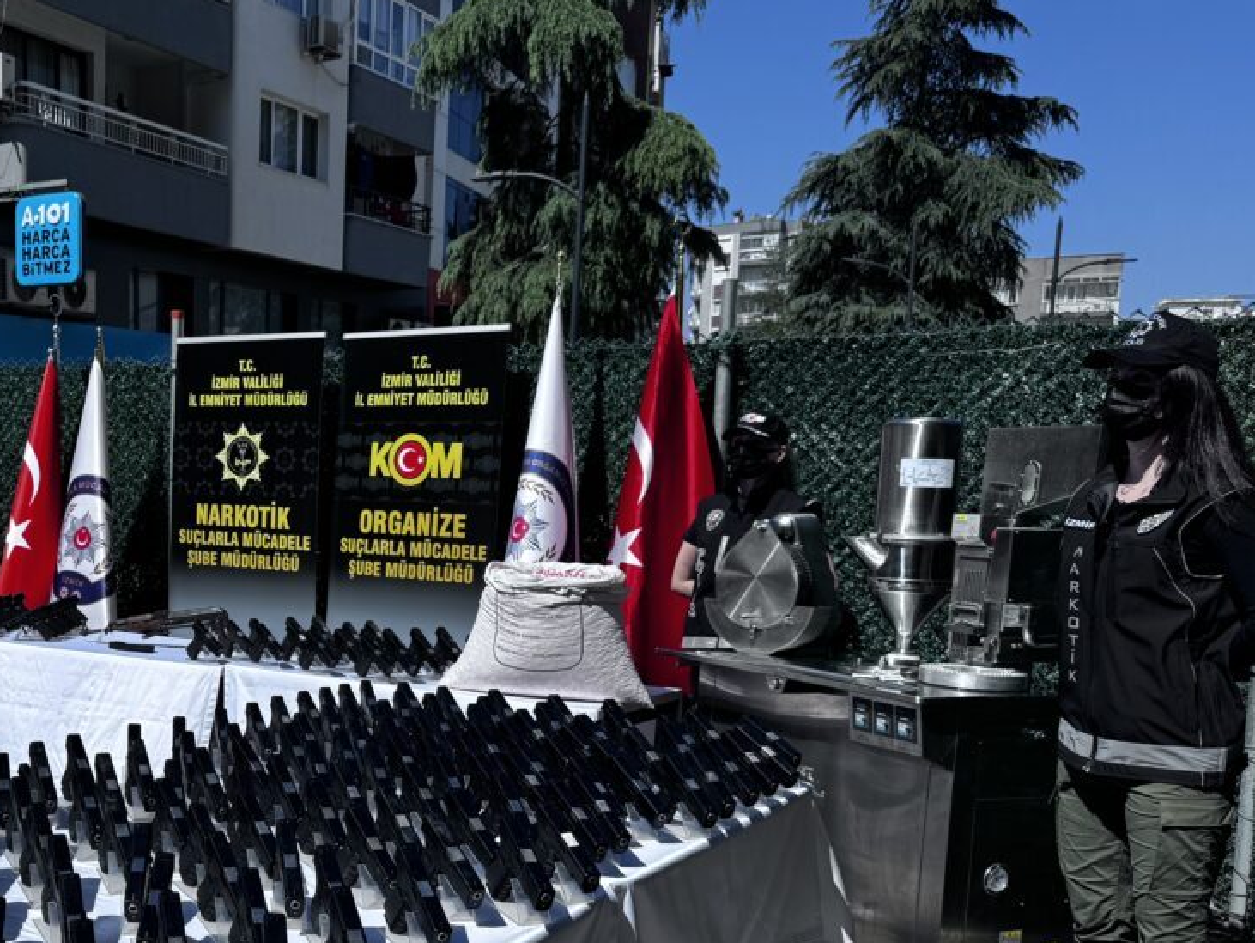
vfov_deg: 33.9
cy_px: 673
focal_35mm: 42
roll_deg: -0.9
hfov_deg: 42.2
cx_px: 201
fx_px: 1523
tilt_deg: -9.2
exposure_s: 1/5814
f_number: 1.78
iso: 80
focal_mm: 6.76
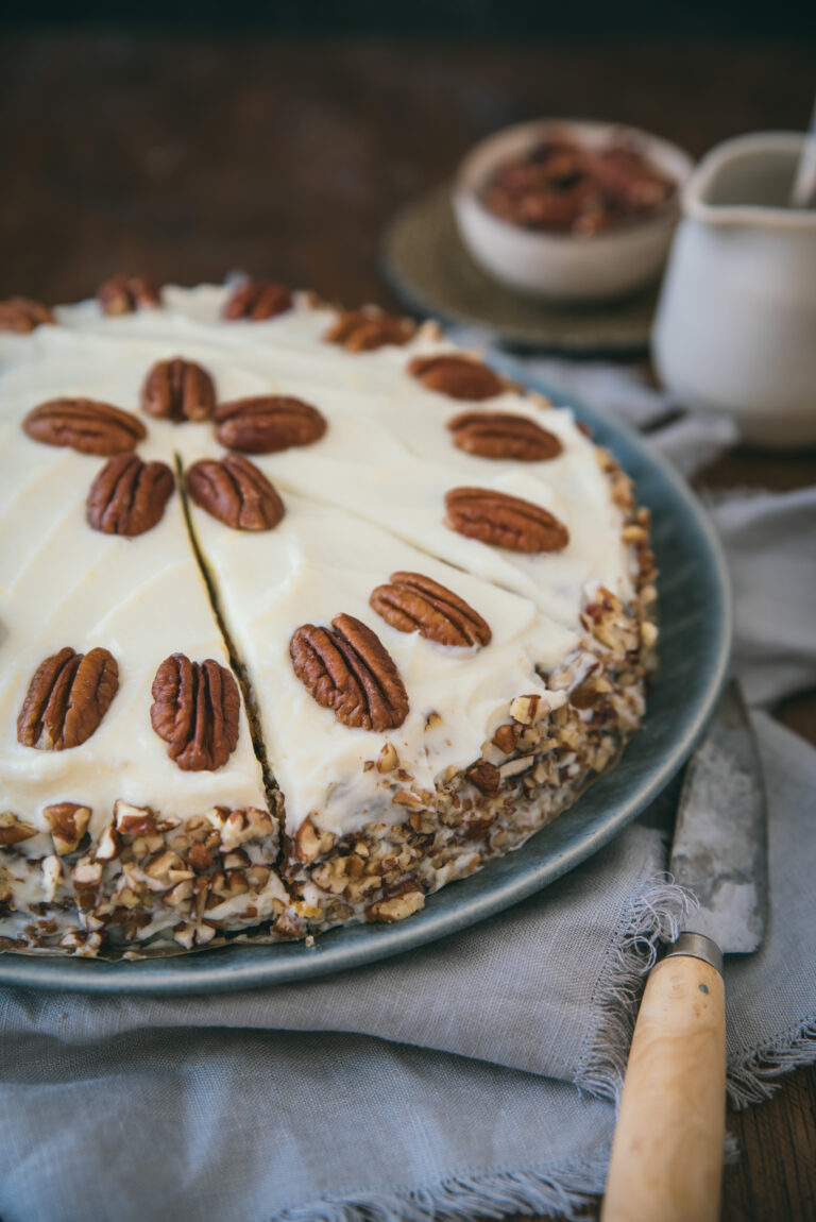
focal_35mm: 66
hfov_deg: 20.6
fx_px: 2241
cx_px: 408
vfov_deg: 30.5
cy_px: 611
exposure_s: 1/60
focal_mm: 66
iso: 200
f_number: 4
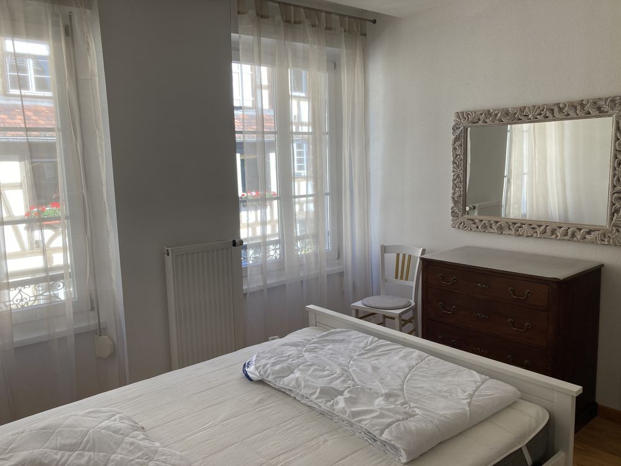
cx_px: 310
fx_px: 502
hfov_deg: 63.4
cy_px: 233
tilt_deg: -8.6
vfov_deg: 49.7
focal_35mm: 28
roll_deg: +1.7
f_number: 1.8
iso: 20
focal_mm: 3.99
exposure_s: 1/144
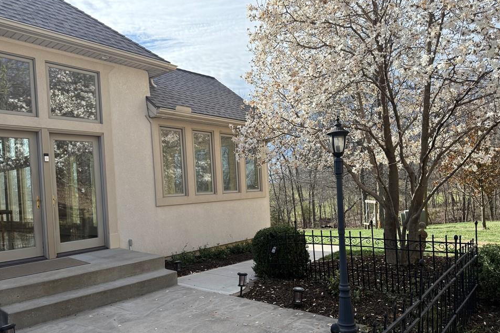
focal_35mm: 27
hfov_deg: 67.4
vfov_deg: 47.7
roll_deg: +2.4
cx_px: 252
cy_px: 196
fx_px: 375
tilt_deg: -0.1
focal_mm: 6.76
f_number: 1.78
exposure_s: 1/2611
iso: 100
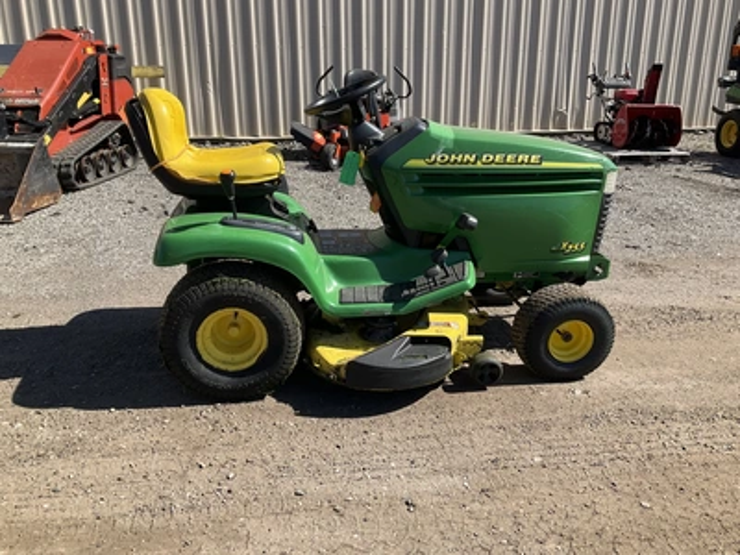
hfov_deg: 61.7
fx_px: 620
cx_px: 370
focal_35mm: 29
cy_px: 278
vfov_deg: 48.2
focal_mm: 3
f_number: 1.8
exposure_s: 1/1250
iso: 25
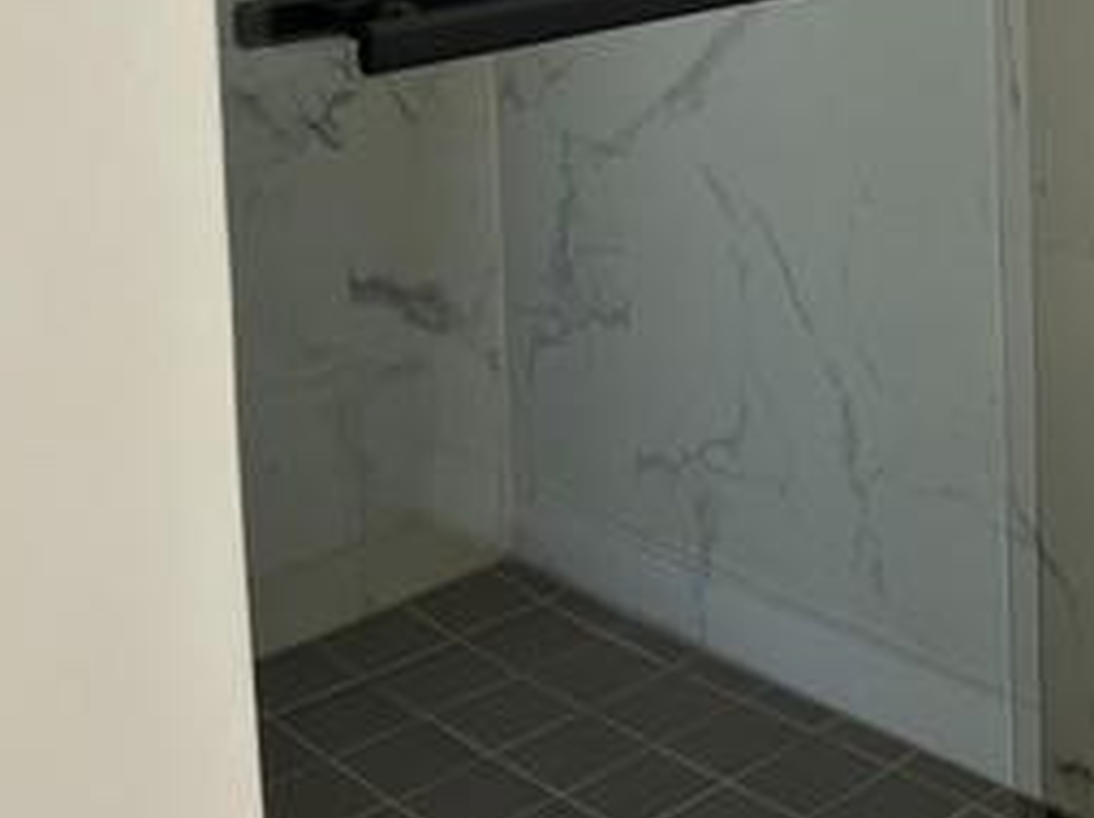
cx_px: 1055
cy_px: -198
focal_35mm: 82
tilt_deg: -6.9
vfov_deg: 17.1
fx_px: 2589
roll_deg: +1.9
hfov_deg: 23.0
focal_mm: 5.7
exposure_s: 1/282
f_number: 1.5
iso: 40
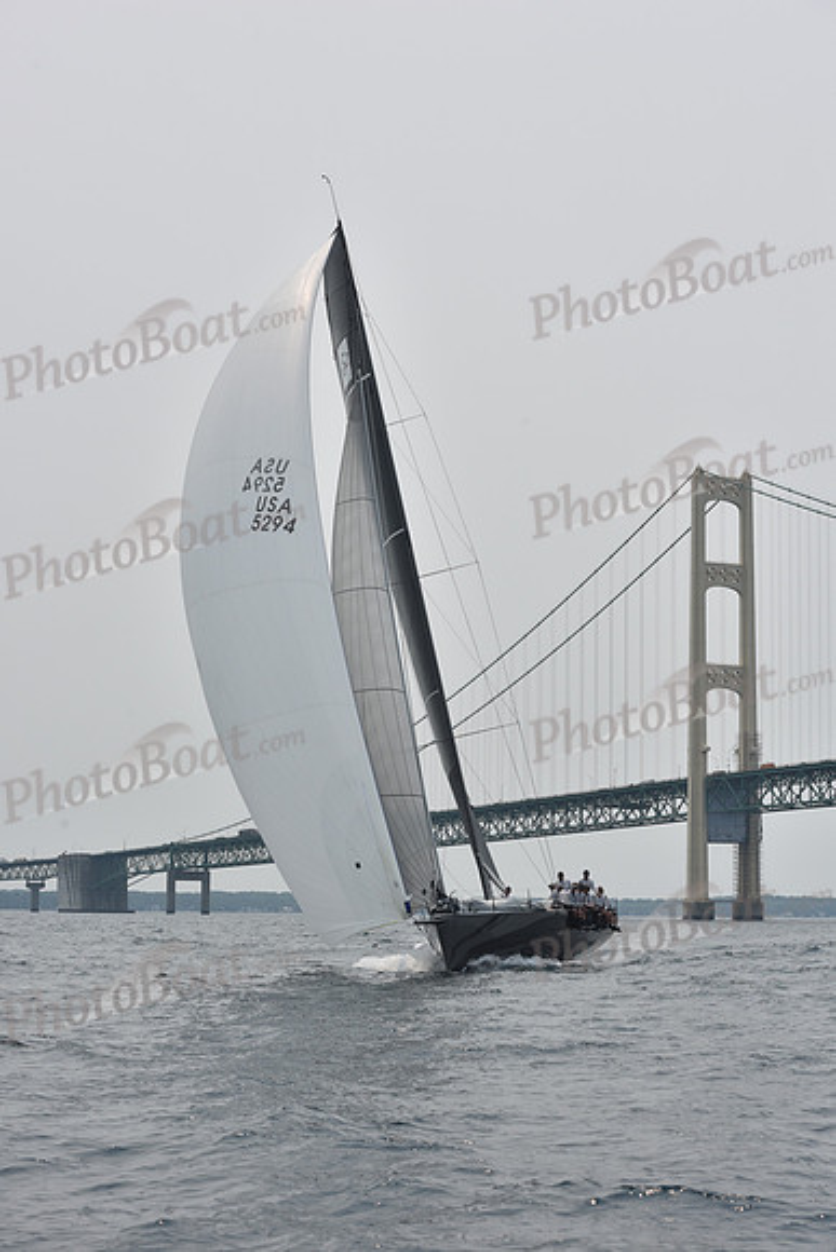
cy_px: 626
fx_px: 2437
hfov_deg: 19.5
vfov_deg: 28.8
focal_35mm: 70
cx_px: 418
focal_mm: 70
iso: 250
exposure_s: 1/1250
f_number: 9
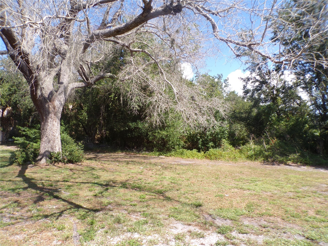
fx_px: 227
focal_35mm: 24
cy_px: 123
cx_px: 164
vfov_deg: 56.8
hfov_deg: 71.6
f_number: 5.8
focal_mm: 4.3
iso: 80
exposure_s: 1/140
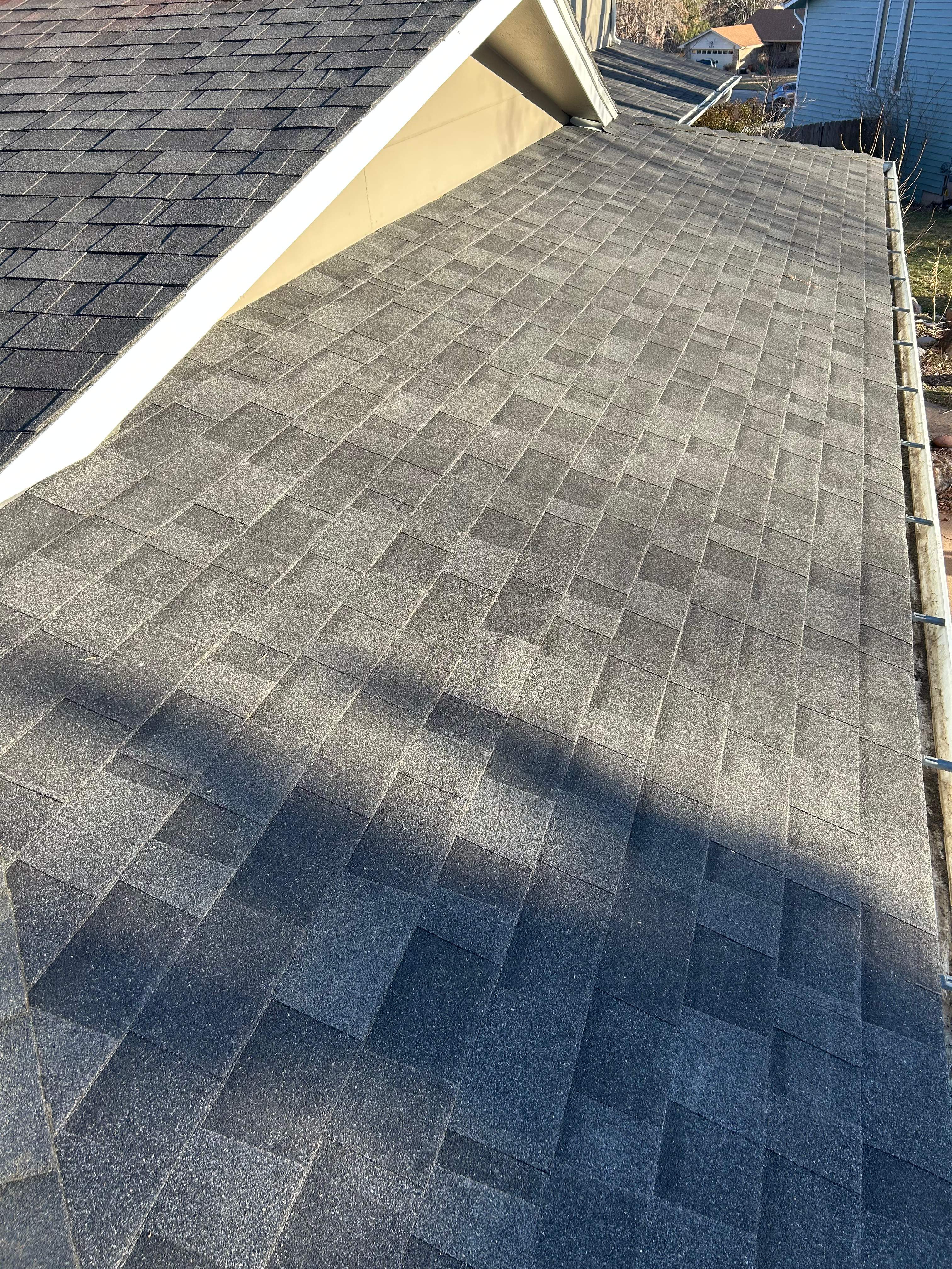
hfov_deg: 53.1
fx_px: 953
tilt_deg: -31.3
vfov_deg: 67.3
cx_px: 476
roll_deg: +2.9
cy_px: 634
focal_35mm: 26
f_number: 1.5
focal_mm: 5.7
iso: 50
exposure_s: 1/597
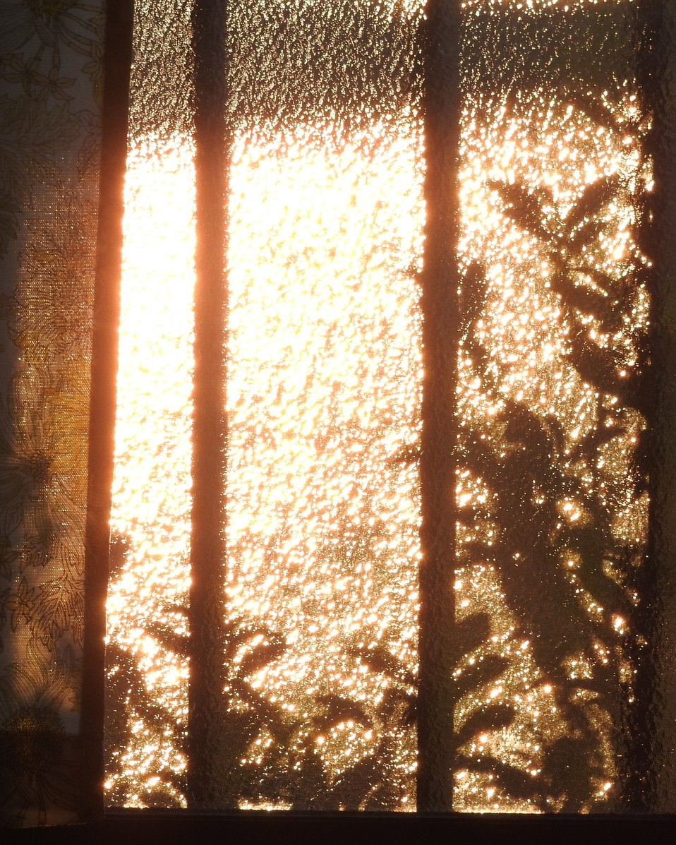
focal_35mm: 287
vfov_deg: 6.7
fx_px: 7176
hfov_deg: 5.4
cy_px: 422
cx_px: 344
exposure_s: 1/100
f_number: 5.3
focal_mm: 39.4
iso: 100
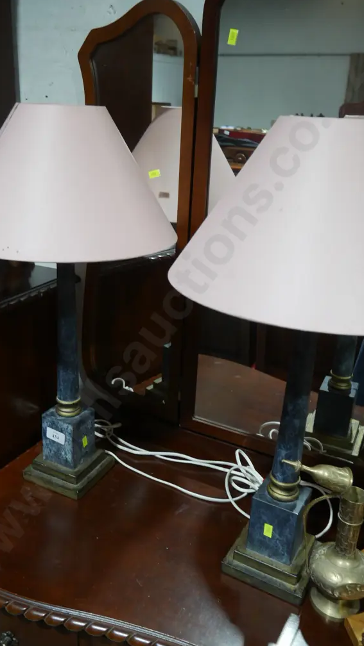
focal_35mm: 31
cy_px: 326
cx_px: 161
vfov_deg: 62.6
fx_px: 532
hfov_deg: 37.7
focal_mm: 14
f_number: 3.5
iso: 250
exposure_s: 1/60
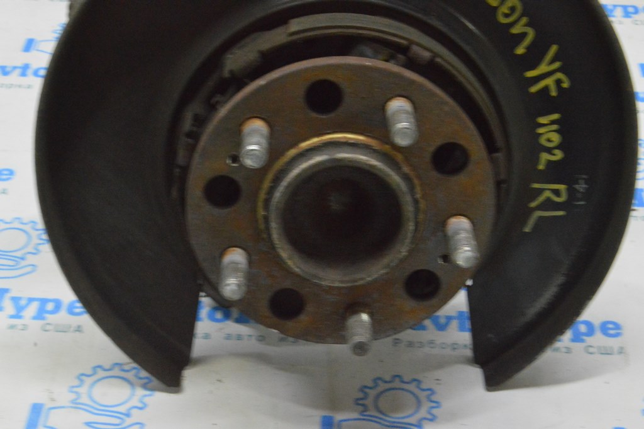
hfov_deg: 27.0
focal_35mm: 75
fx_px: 1341
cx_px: 322
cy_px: 214
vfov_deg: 18.2
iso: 6400
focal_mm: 50
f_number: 20
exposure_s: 1/15
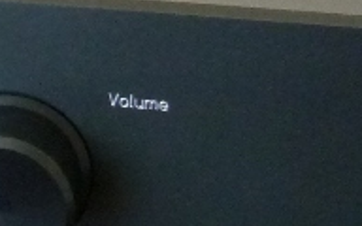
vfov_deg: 7.0
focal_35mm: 187
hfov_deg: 10.4
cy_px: 87
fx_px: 1845
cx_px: -341
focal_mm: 5.5
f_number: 2.8
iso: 400
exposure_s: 1/30
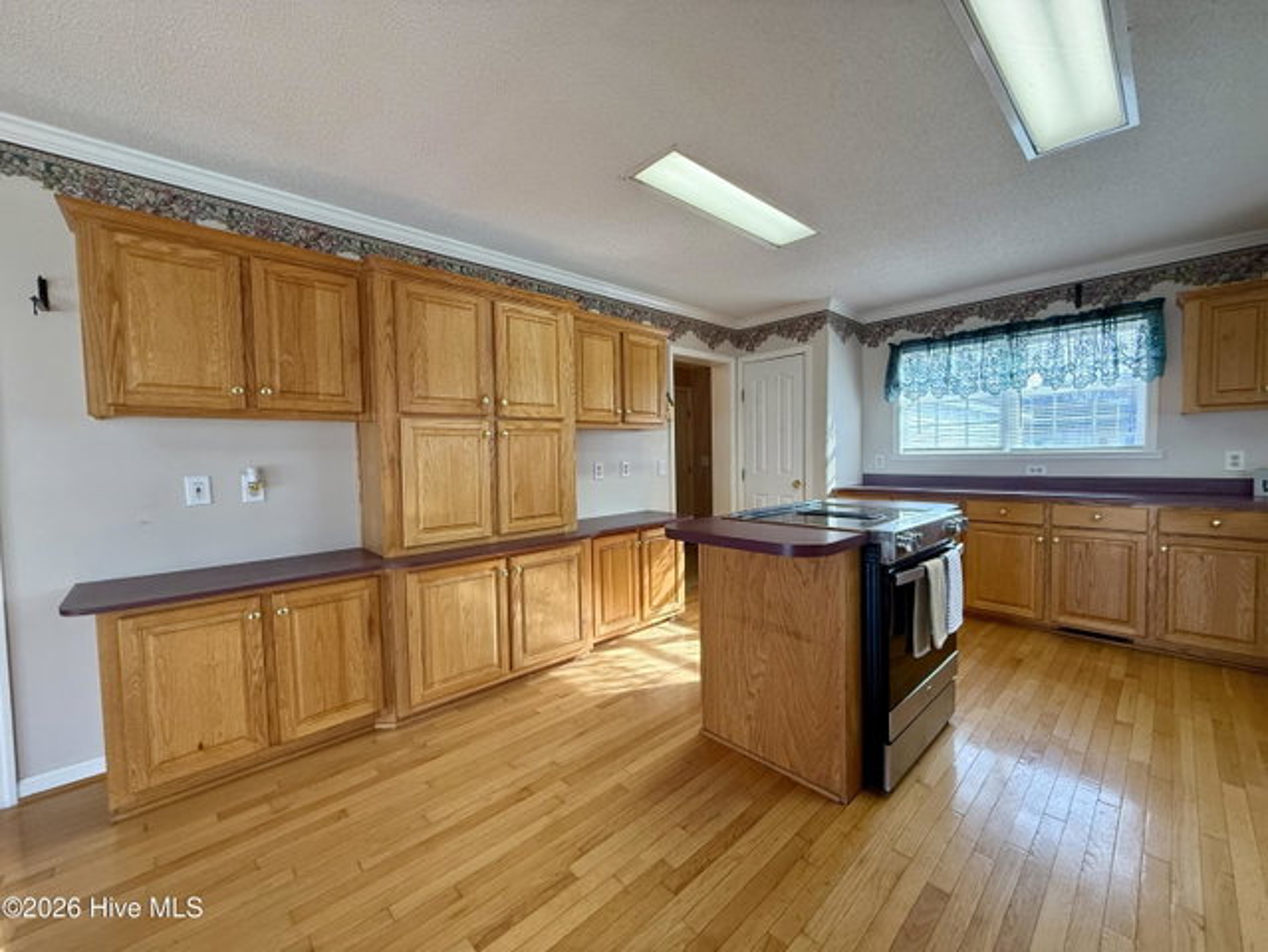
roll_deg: +1.2
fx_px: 513
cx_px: 634
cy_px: 476
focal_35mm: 14
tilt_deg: -2.2
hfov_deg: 102.0
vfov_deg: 85.7
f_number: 2.2
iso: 200
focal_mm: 2.22
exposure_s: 1/120
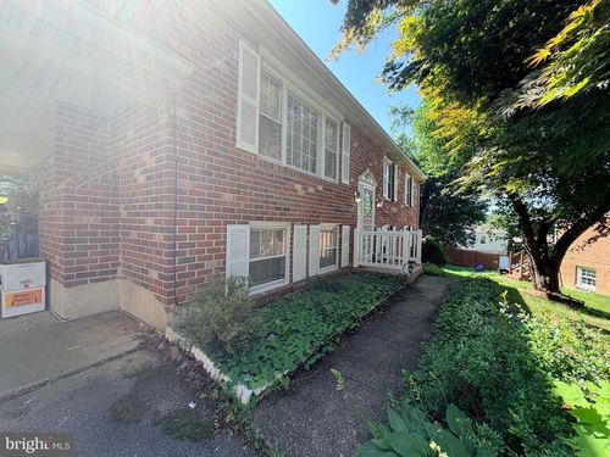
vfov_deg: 85.7
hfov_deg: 102.1
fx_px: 247
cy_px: 228
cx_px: 305
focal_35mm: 14
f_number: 2.2
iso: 50
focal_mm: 2.22
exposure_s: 1/321
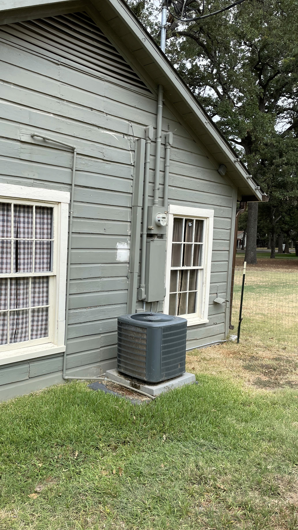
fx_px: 436
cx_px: 110
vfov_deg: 62.5
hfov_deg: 37.5
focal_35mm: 31
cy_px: 285
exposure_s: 1/1855
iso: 32
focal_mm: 4.2
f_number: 1.6
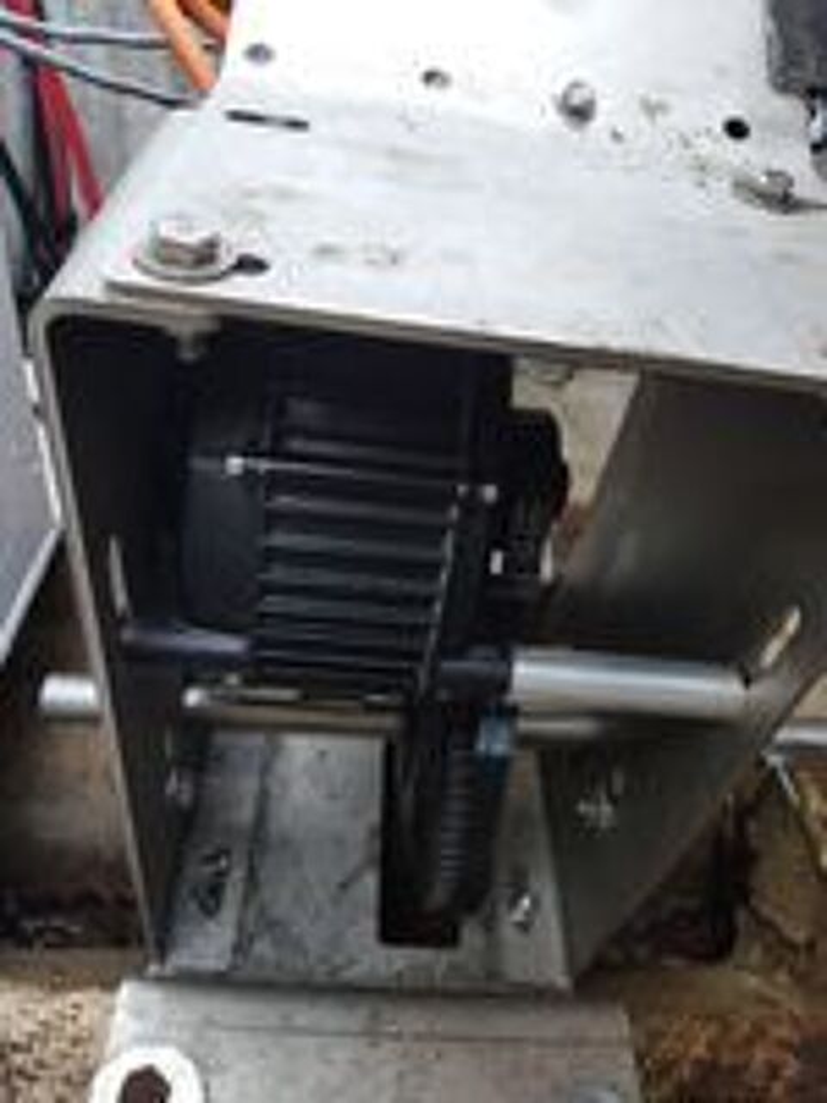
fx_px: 860
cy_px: 552
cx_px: 414
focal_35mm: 27
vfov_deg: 65.3
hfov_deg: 51.4
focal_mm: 4.71
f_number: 1.79
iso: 188
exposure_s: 1/120
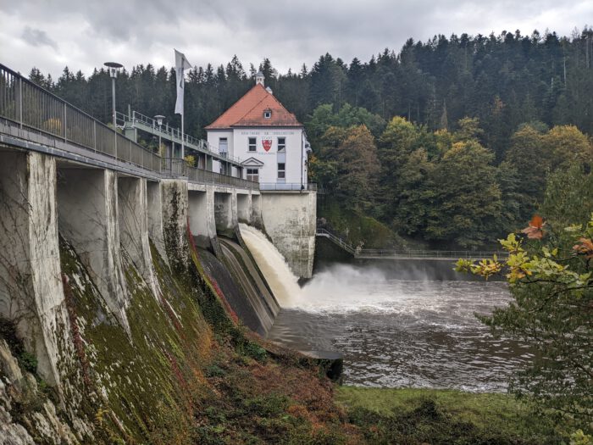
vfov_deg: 51.4
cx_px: 296
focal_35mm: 27
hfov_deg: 65.3
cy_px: 222
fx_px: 463
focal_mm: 4.38
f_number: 1.73
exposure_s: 1/1560
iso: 55
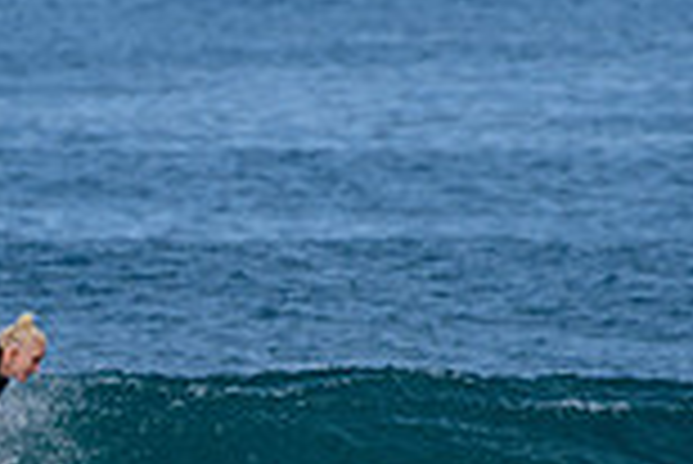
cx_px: 36
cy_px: 538
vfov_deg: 0.7
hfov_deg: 1.1
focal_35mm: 1886
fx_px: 36339
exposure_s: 1/2500
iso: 250
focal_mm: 500
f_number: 6.3
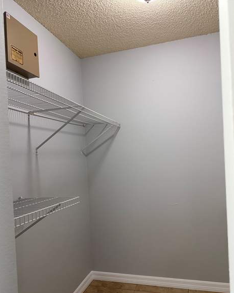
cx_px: 119
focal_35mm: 26
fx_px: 225
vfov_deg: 65.9
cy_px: 161
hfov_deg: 54.9
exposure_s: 1/120
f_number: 1.78
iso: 200
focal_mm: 6.76
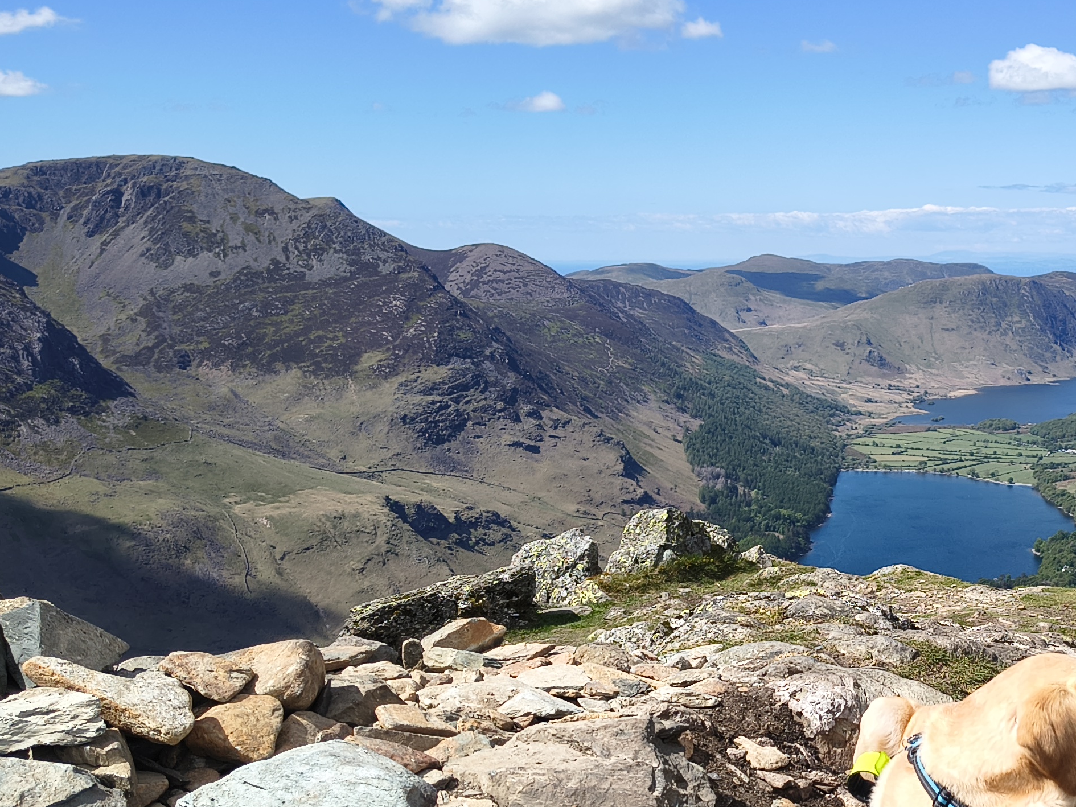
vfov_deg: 27.6
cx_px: 937
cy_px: 611
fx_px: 1617
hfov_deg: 35.0
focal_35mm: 52
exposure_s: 1/1904
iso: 101
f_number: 1.8
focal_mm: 5.56
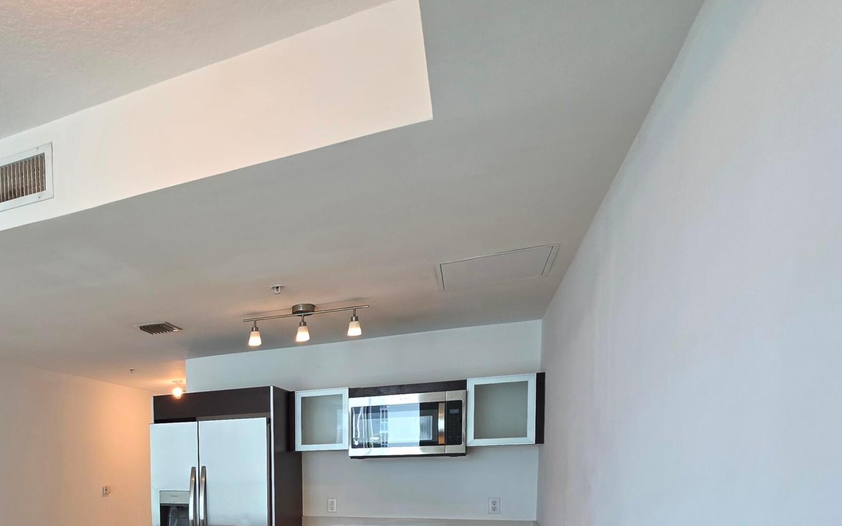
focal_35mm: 24
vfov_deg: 44.2
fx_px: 551
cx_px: 182
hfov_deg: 68.5
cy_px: 516
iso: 200
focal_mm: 2.2
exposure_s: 1/120
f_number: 1.9
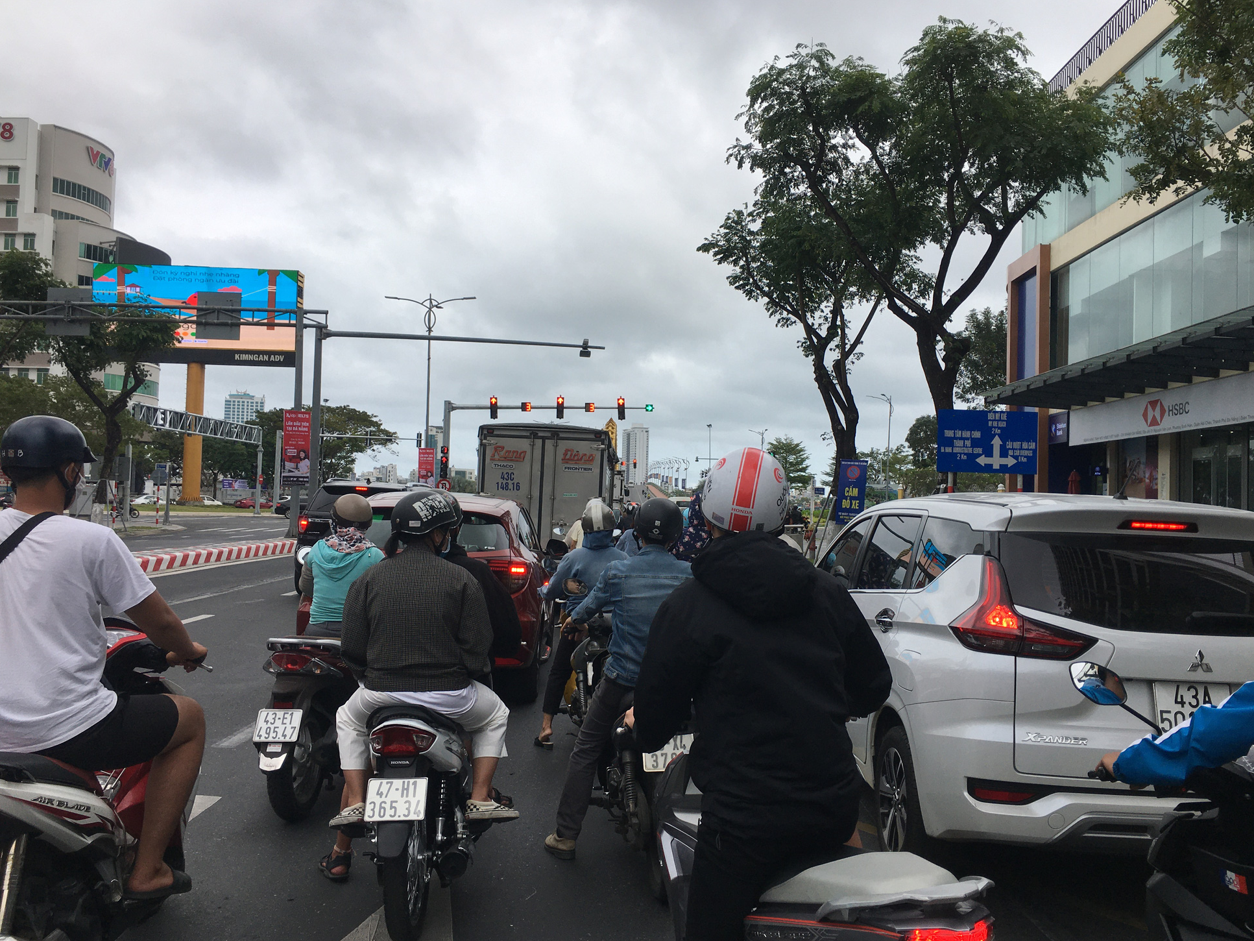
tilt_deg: +3.2
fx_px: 1087
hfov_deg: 59.9
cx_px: 646
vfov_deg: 46.8
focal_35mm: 30
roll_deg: -1.4
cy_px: 478
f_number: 2.2
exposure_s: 1/509
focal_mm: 4.15
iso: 25
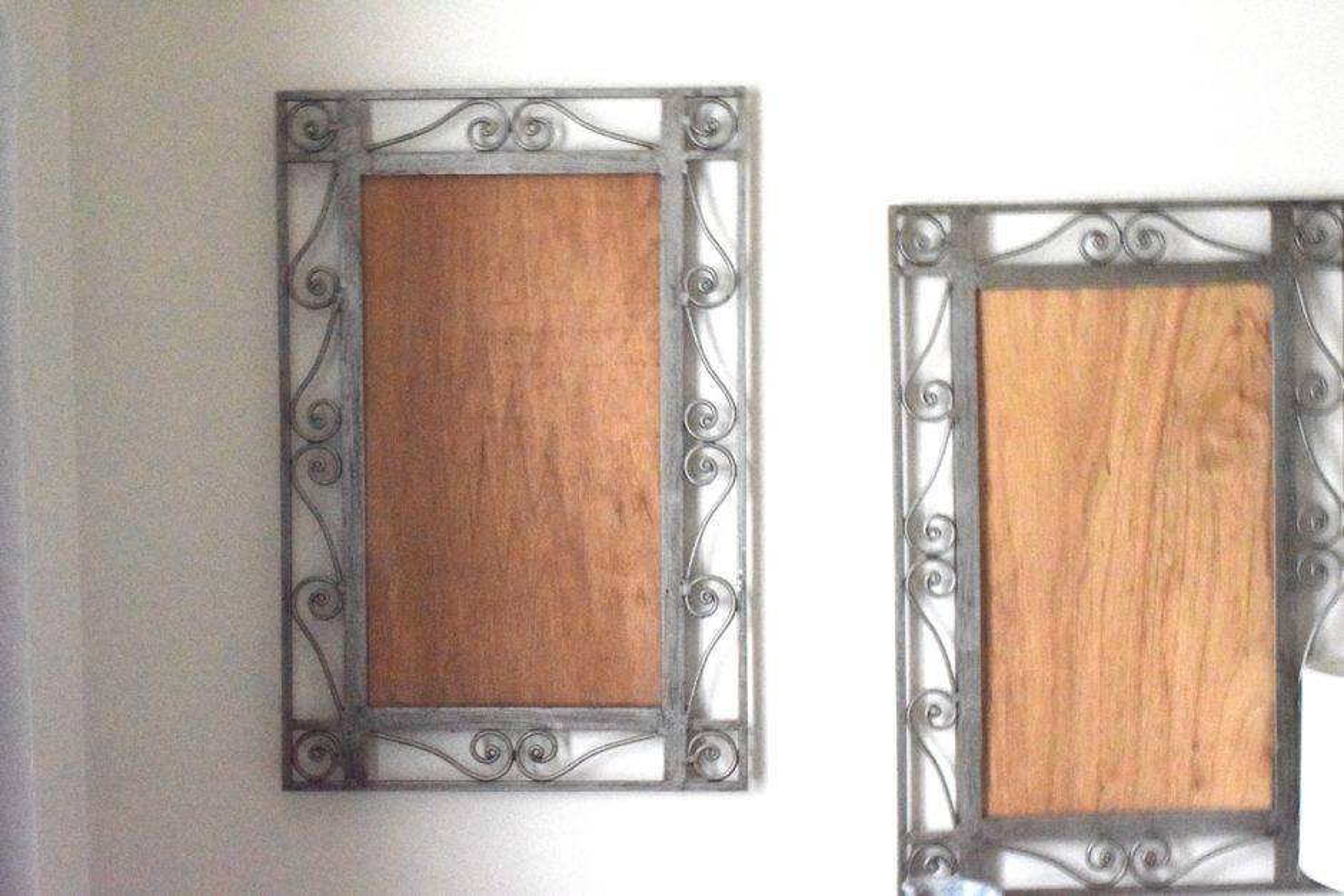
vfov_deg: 33.0
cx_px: 672
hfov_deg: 47.9
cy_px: 448
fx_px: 1512
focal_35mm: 40
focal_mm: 27
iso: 12800
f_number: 22
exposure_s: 1/5
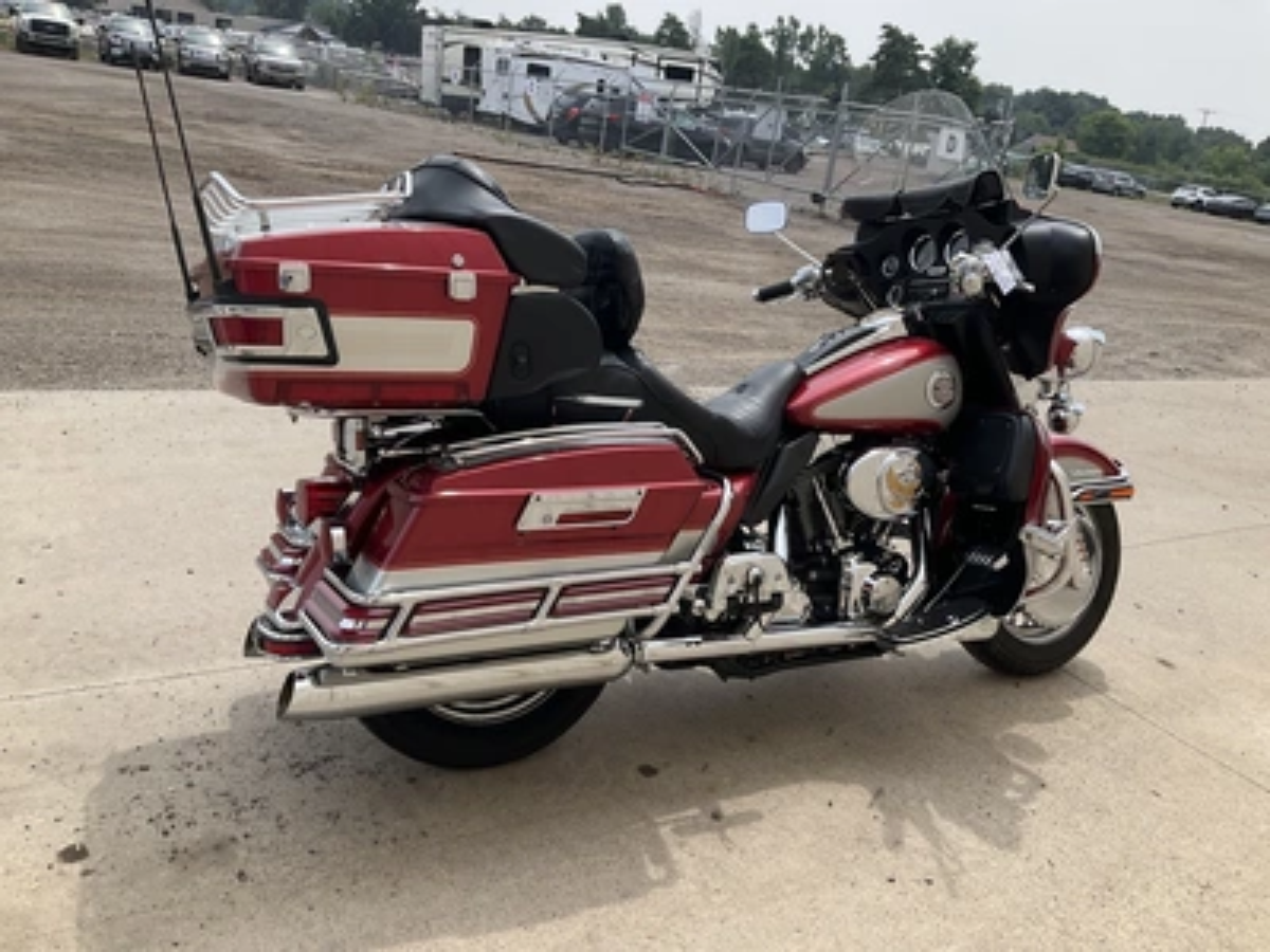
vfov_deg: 48.2
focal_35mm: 29
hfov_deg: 61.7
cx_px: 635
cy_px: 476
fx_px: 1064
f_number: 1.8
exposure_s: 1/1035
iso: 25
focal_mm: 3
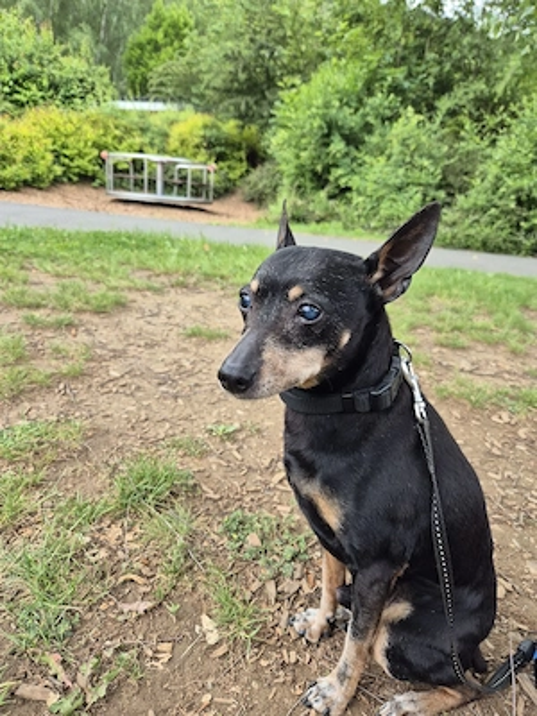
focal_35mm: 23
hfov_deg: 58.9
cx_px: 268
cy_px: 358
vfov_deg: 73.9
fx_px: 476
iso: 25
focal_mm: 5.4
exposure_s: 1/208
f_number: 1.8
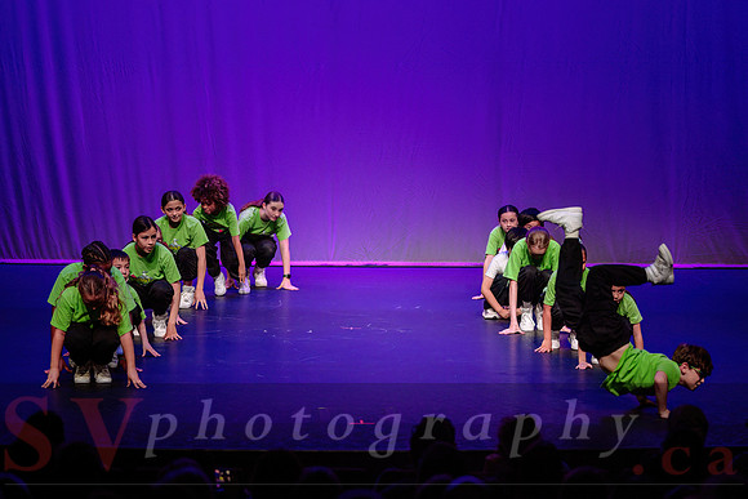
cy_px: 212
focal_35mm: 126
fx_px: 2625
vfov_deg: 10.9
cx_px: 430
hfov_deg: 16.2
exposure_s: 1/500
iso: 1250
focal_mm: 110
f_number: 2.8
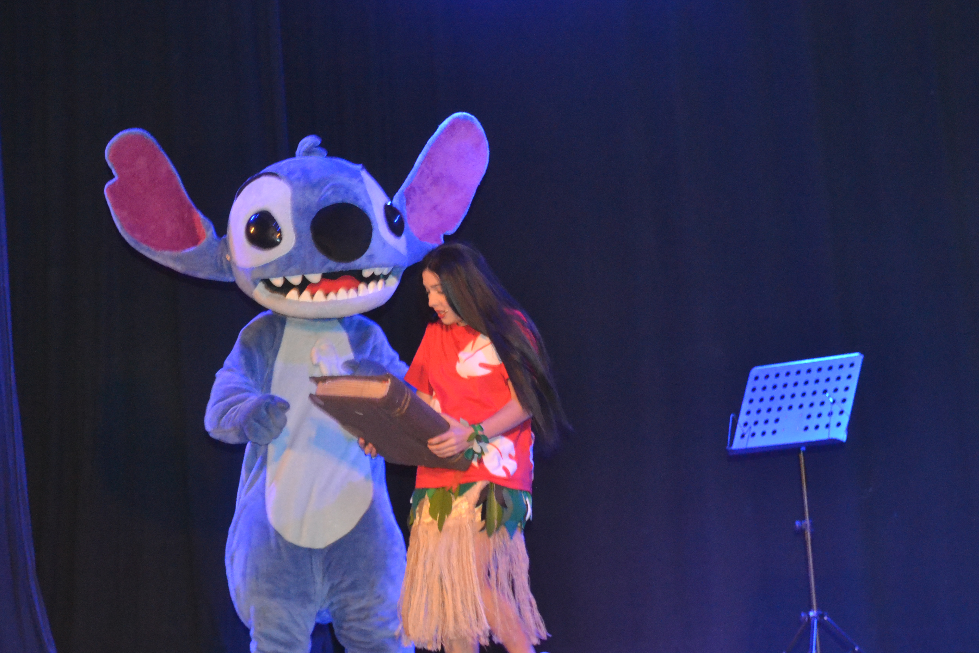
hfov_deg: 19.3
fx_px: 2872
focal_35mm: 106
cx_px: 475
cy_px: 332
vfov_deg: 13.0
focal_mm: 55
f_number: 5.6
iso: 3200
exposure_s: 1/60
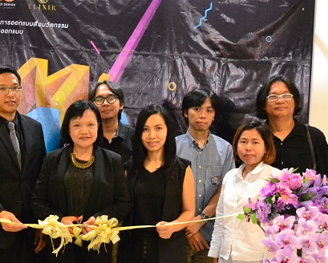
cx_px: 70
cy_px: 206
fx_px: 641
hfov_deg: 28.1
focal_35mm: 66
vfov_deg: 22.9
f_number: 4
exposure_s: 1/50
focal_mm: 24
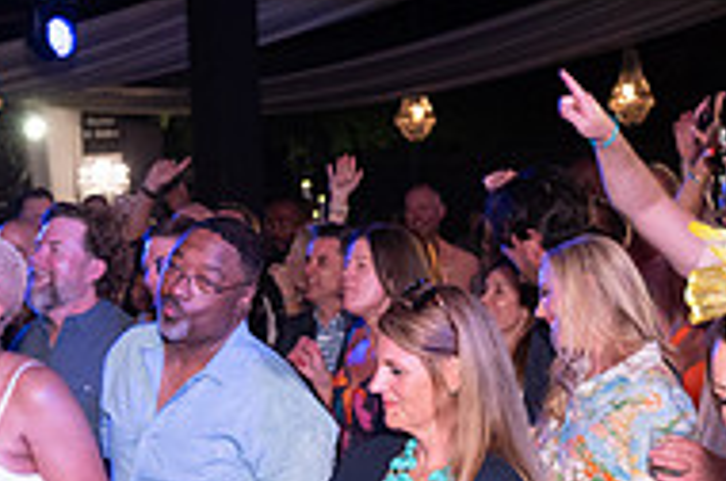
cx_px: 229
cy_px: 462
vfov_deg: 12.6
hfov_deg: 19.1
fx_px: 2154
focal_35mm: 107
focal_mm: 35
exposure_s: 1/160
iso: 3200
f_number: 5
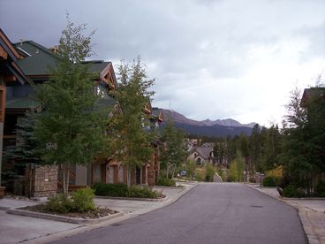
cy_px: 122
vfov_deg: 36.8
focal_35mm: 39
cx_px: 162
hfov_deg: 47.9
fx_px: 366
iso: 100
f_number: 3.4
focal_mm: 8
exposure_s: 1/180
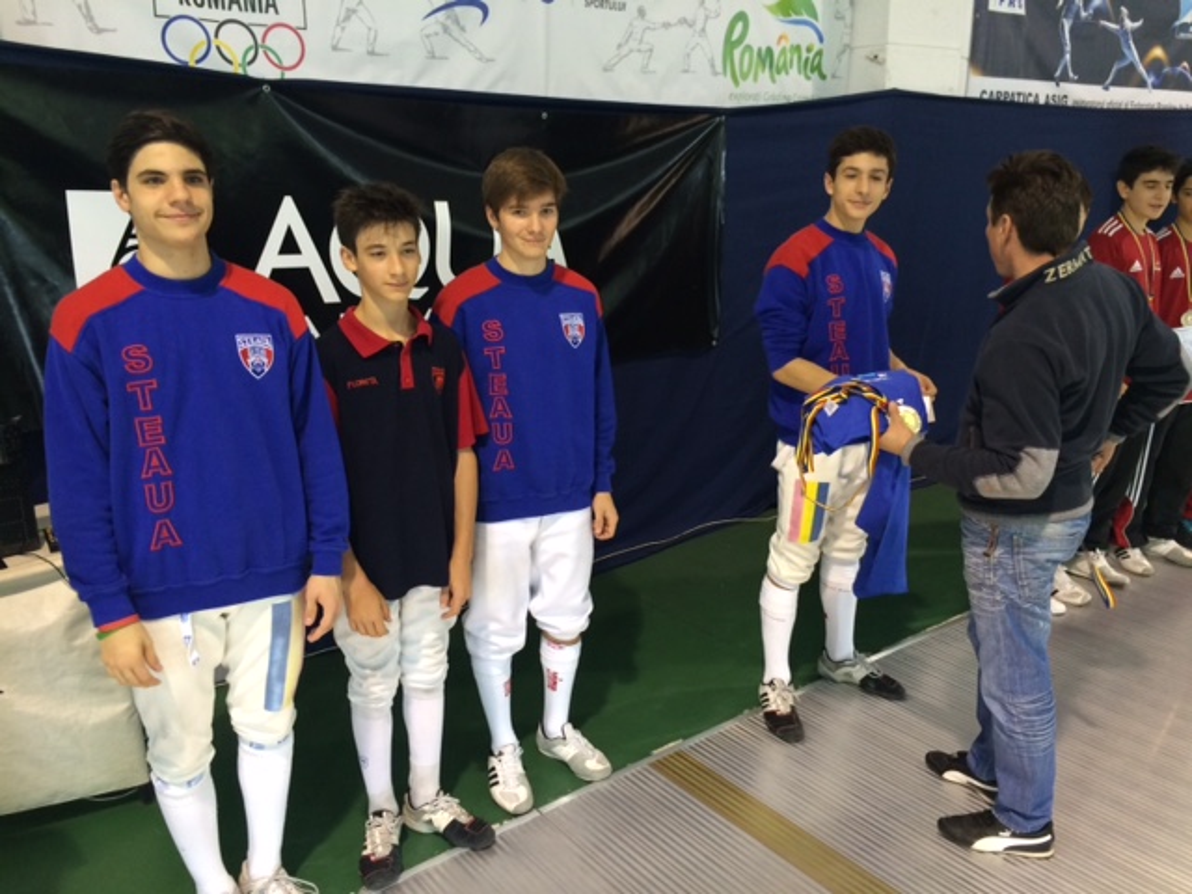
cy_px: 447
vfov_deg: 48.2
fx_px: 999
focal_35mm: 29
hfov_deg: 61.7
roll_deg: +0.2
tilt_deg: -15.0
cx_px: 596
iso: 160
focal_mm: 4.15
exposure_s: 1/33
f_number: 2.2
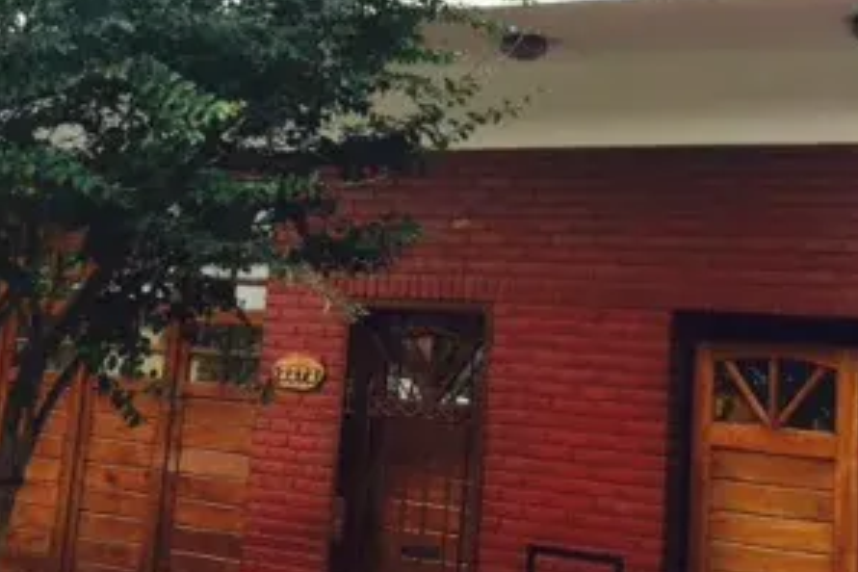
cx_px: 425
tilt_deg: +11.9
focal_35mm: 65
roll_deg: -3.4
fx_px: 1549
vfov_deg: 20.6
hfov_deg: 31.0
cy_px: 72
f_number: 2.2
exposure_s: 1/604
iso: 32
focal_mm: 4.15
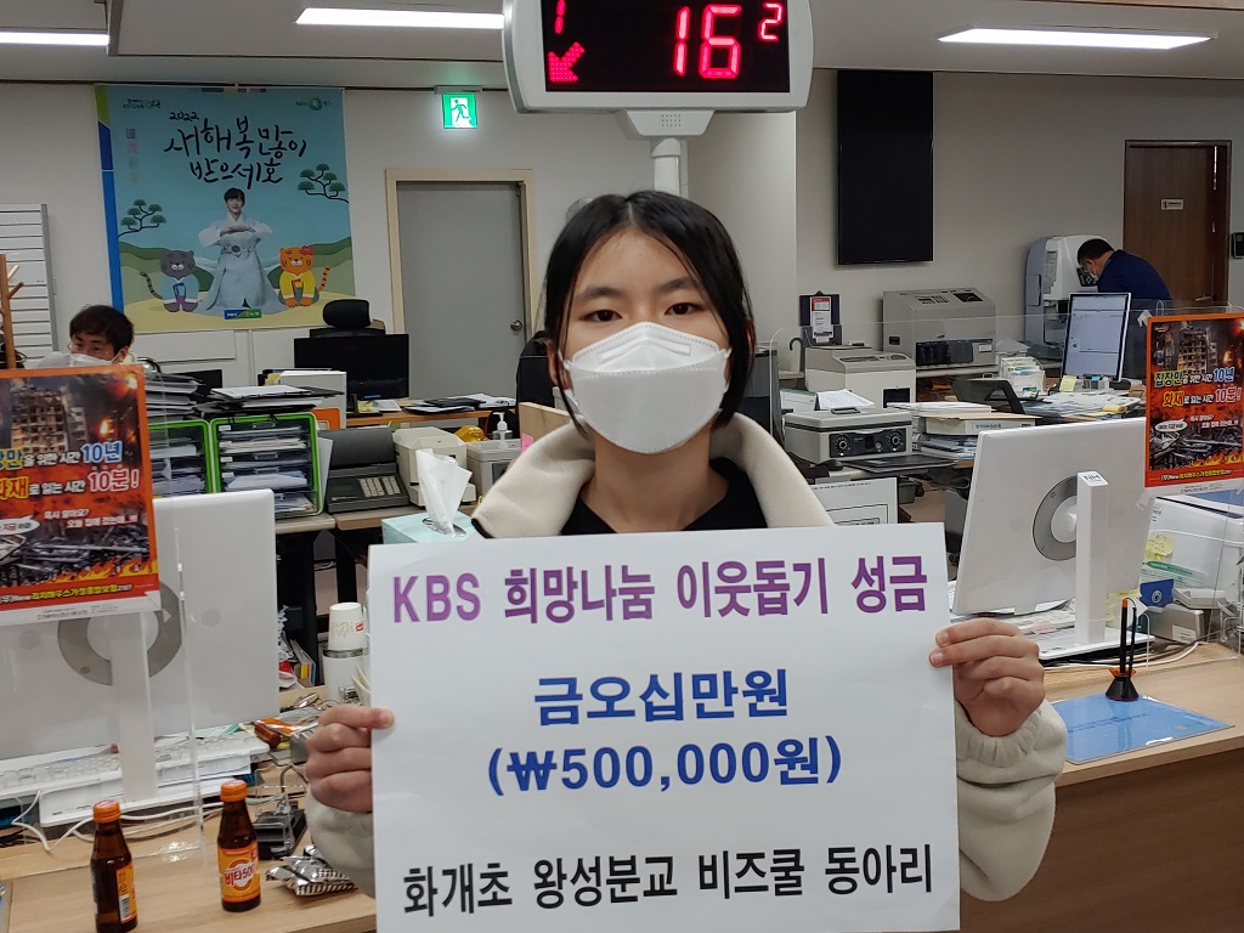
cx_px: 622
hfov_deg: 50.1
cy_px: 466
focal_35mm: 37
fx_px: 1330
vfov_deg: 38.7
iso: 50
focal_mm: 4.23
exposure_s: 1/120
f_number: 1.5
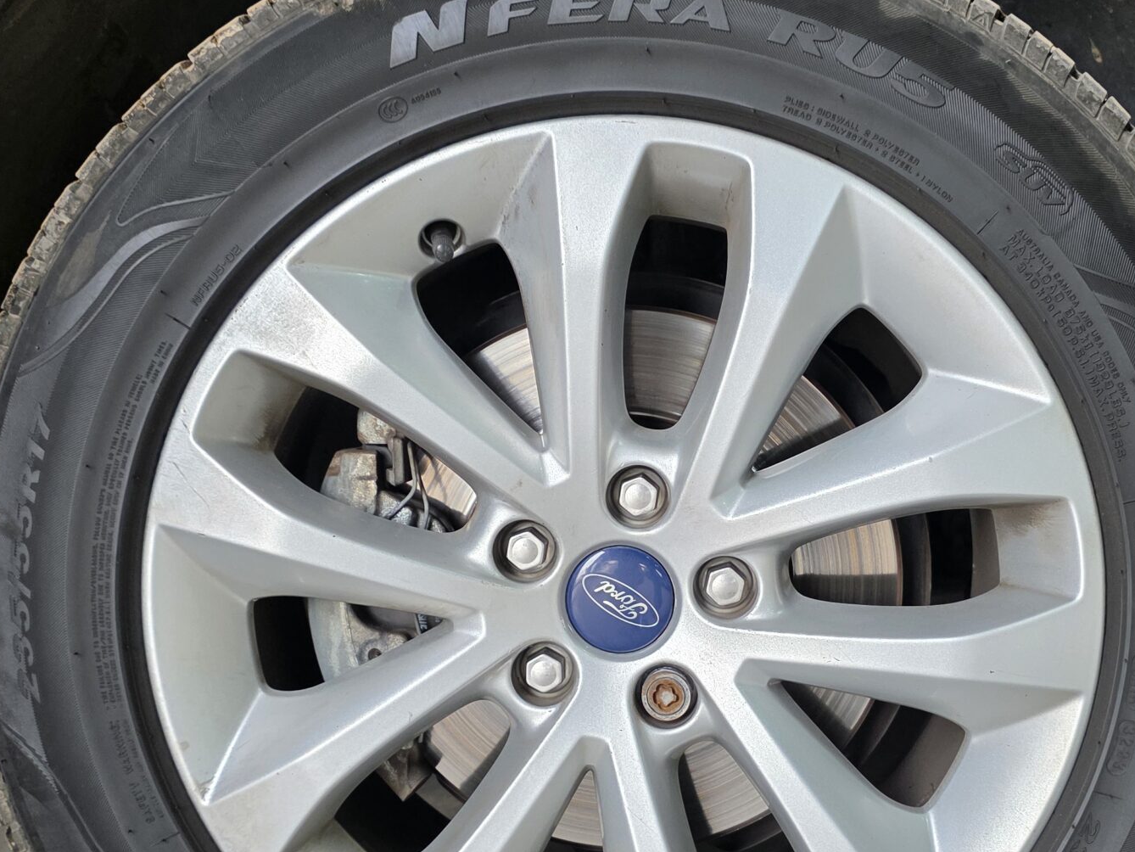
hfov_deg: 42.9
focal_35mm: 44
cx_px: 631
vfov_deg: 32.7
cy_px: 541
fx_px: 1443
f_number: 1.7
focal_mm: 6.3
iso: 160
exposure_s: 1/180
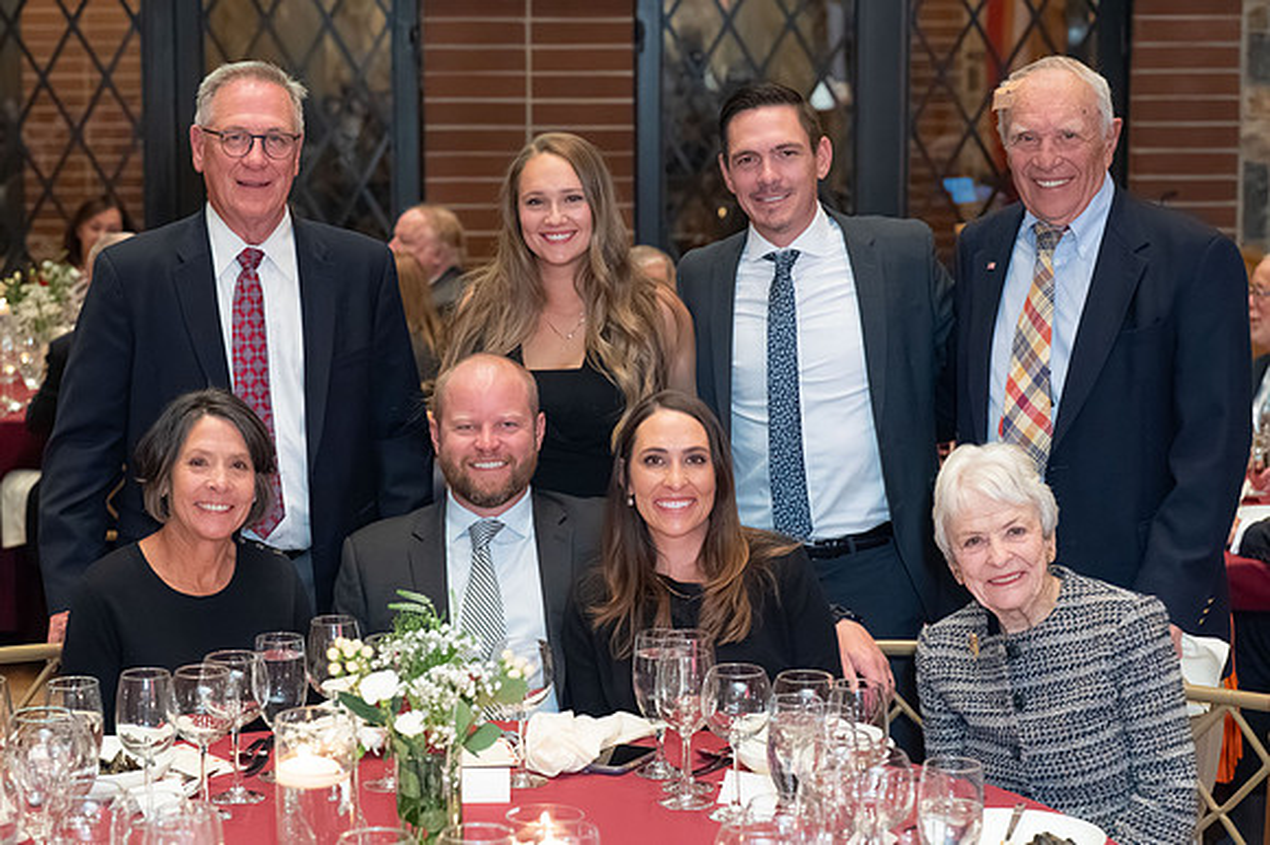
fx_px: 2818
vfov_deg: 17.1
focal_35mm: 80
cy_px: 424
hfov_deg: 25.4
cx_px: 567
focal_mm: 70
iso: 8000
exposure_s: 1/200
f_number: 4
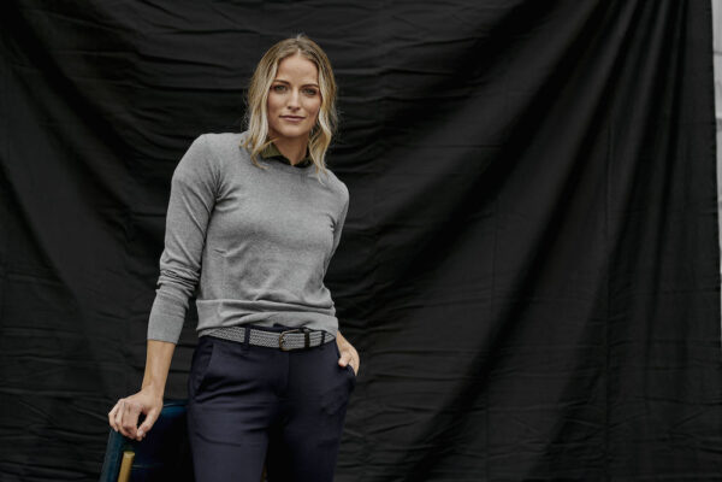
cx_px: 361
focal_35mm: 85
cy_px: 241
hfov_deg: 23.9
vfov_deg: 16.1
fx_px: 1705
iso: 64
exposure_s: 1/320
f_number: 2.8
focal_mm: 85
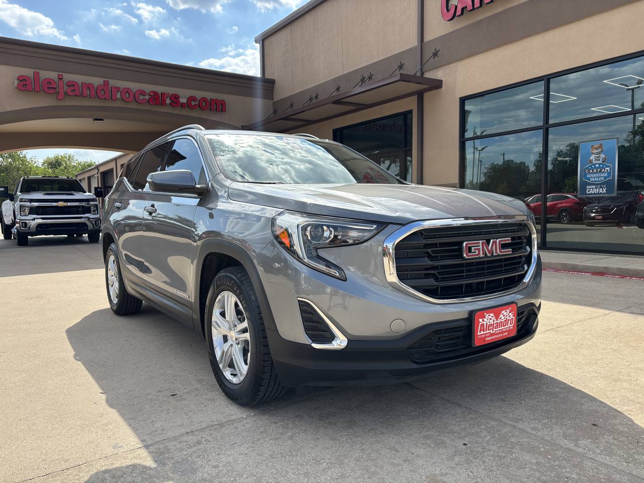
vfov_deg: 53.1
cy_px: 242
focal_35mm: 26
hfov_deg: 67.3
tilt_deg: -4.5
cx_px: 322
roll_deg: +1.1
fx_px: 484
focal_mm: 5.96
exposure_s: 1/1845
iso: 50
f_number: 1.6
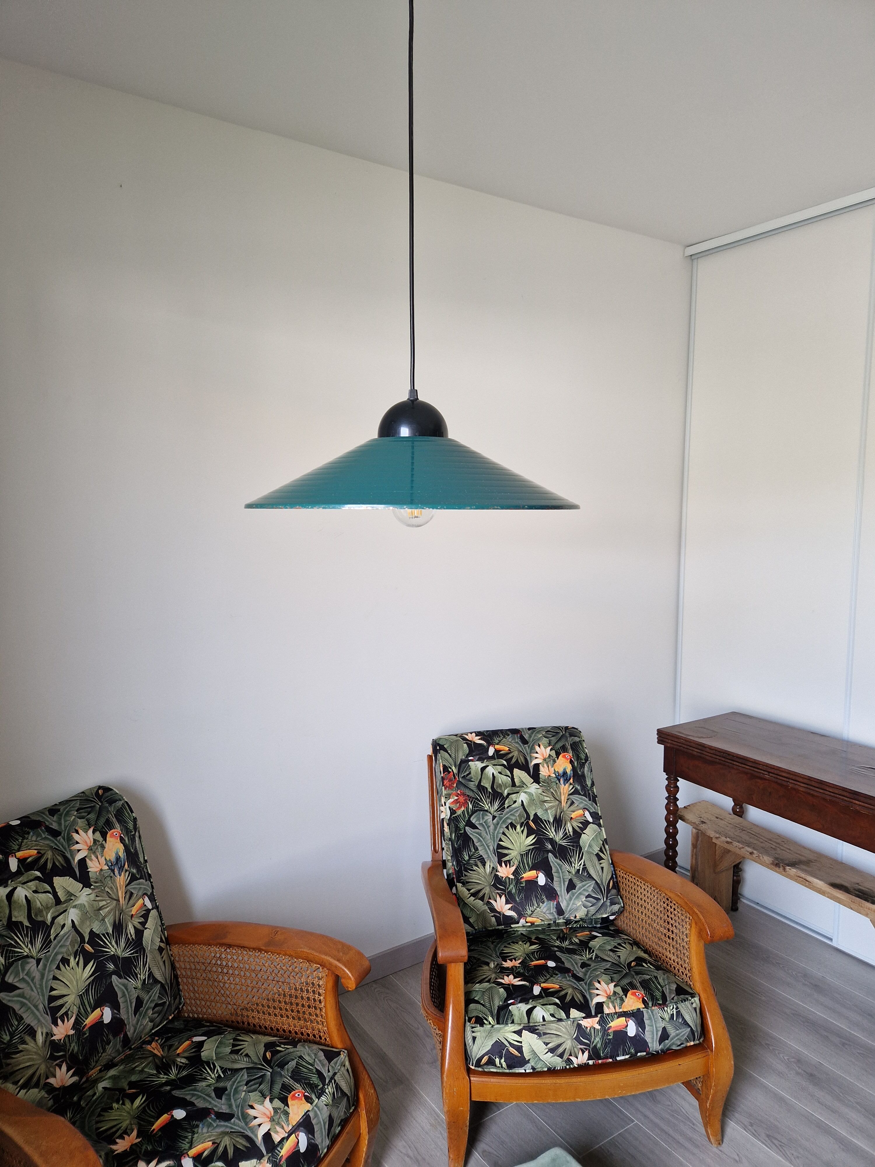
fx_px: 775
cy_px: 584
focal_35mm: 23
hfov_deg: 58.9
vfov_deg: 73.9
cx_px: 438
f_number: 1.8
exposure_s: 1/100
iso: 50
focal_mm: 5.4
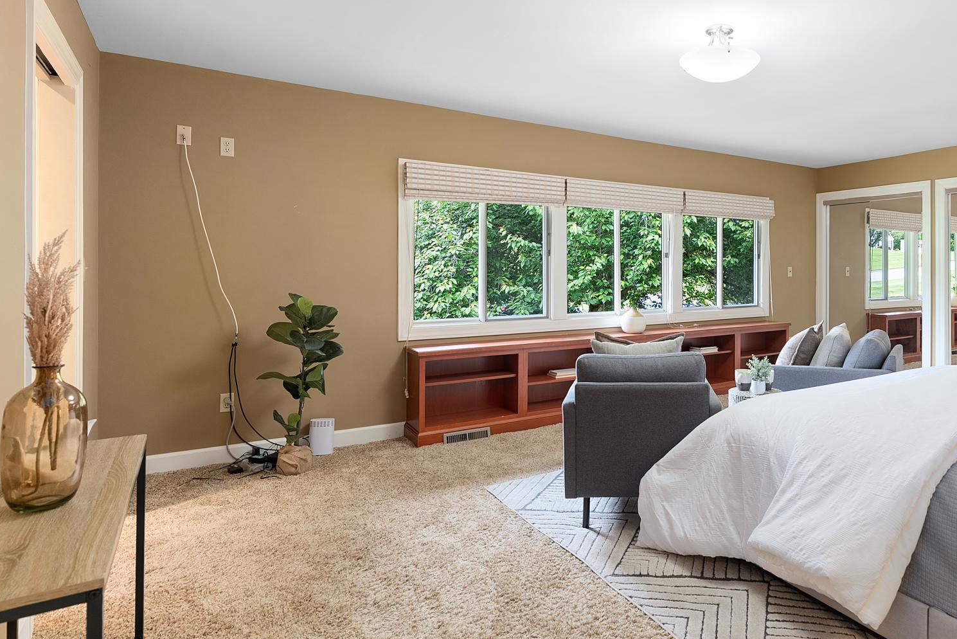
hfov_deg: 75.6
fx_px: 585
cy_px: 270
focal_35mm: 22
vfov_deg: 57.0
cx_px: 653
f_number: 6.3
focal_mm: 16
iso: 320
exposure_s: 1/2.5
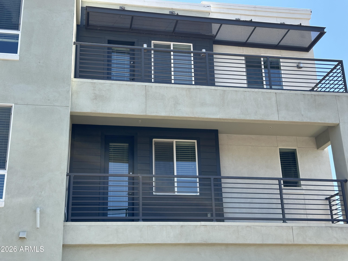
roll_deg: +1.8
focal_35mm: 48
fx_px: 483
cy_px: 130
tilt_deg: +21.1
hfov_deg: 39.7
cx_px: 174
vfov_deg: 30.3
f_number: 1.78
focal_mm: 6.86
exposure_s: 1/1433
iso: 64
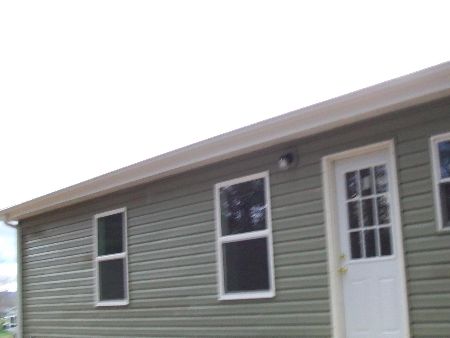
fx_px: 650
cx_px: 289
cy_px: 192
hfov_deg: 37.9
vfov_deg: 29.1
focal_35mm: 50
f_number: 2.7
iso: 160
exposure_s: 1/60
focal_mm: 6
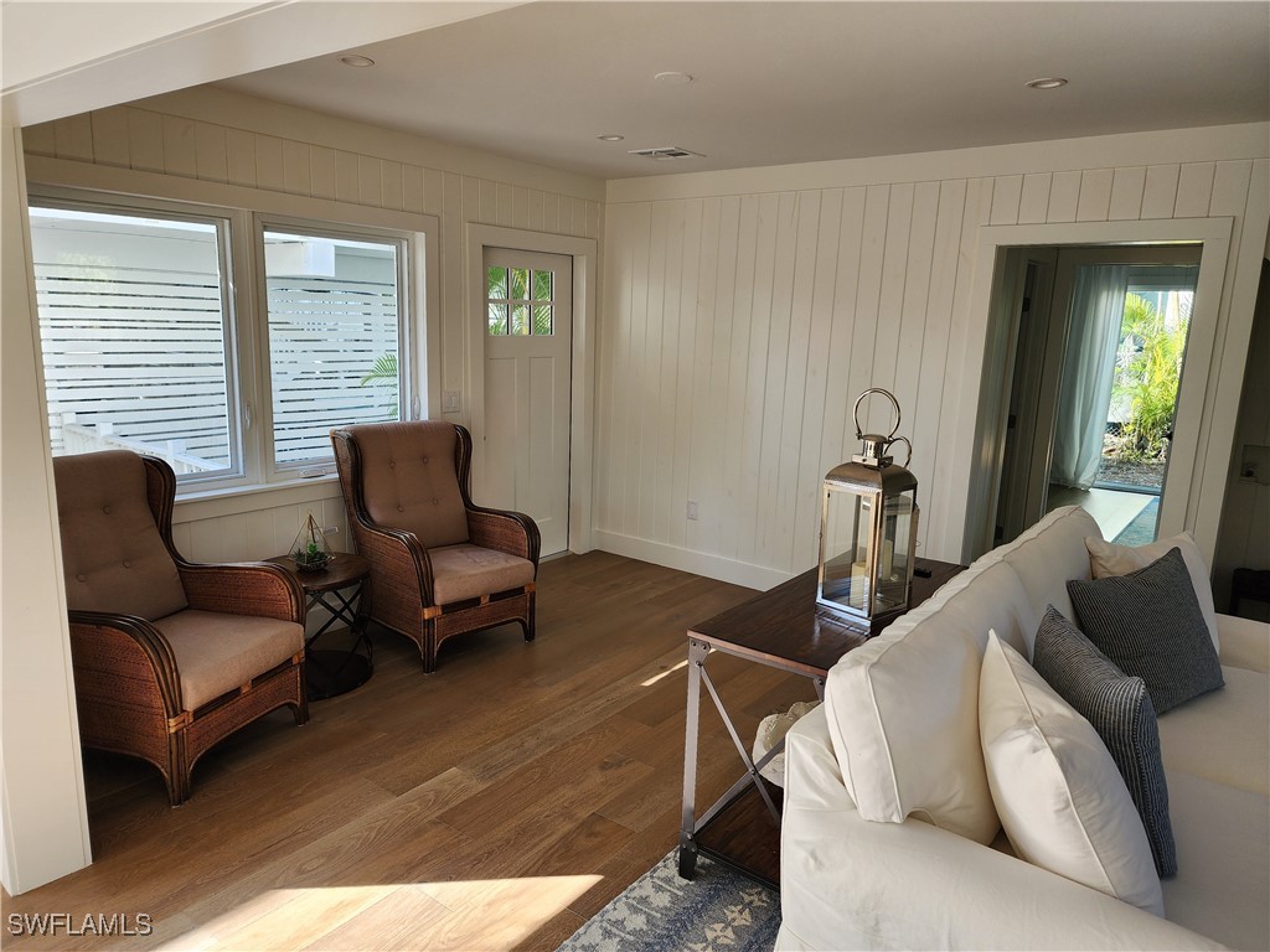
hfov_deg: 73.9
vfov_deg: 58.9
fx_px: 844
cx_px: 635
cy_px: 476
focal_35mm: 23
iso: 64
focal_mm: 6.4
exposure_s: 1/180
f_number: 1.8
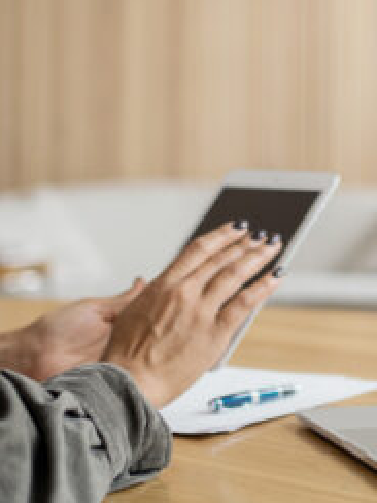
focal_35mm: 106
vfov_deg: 18.4
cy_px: 97
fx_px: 1539
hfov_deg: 13.9
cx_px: 295
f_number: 1.8
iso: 160
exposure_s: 1/160
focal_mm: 35
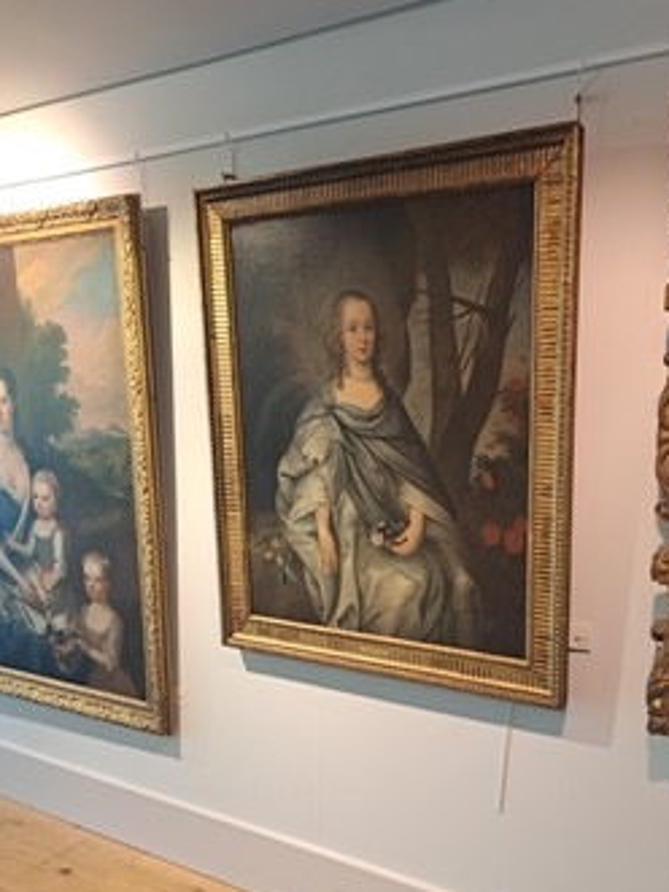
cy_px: 520
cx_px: 399
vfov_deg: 61.3
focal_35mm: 29
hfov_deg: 47.9
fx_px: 748
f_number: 1.8
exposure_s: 1/50
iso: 100
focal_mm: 5.23
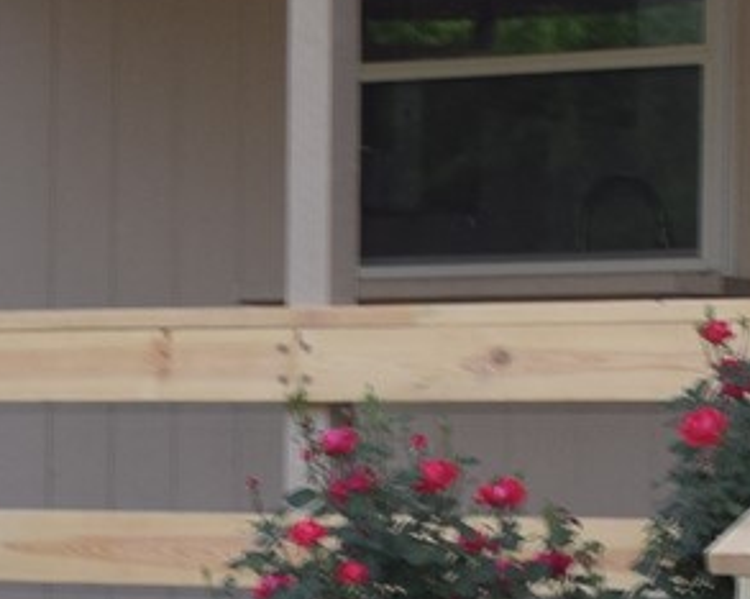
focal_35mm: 188
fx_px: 4170
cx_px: 609
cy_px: 586
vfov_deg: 8.2
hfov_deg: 10.2
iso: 140
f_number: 5.6
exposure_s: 1/125
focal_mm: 18
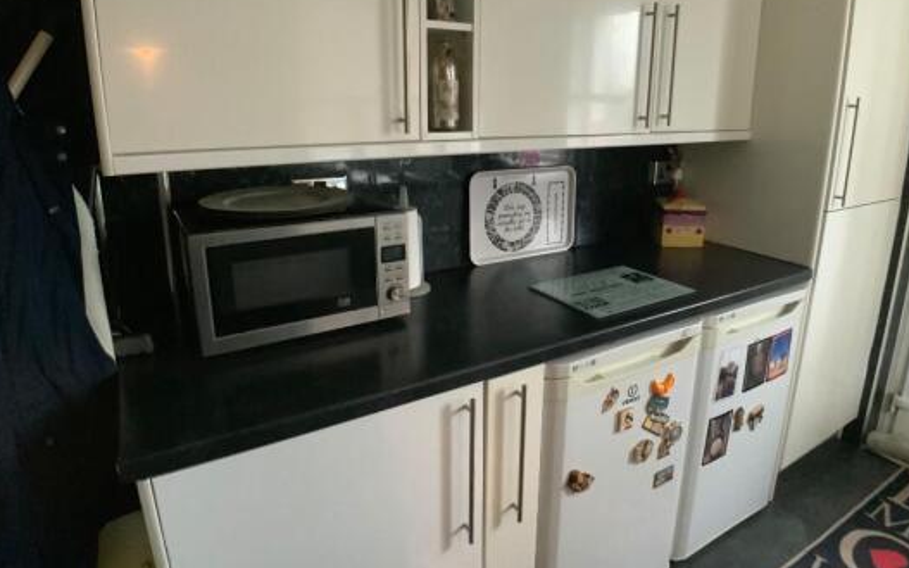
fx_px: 842
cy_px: 241
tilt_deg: -15.2
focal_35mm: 34
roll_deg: +0.0
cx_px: 491
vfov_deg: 37.2
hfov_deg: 56.6
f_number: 1.8
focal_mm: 3
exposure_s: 1/30
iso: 500
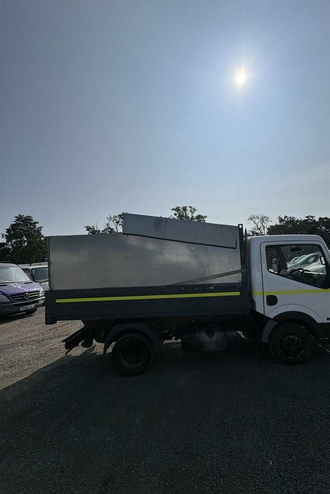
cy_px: 248
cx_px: 189
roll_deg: +1.0
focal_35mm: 15
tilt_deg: +9.7
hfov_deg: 76.8
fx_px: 206
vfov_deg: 100.4
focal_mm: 2.22
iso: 40
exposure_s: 1/6135
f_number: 2.2
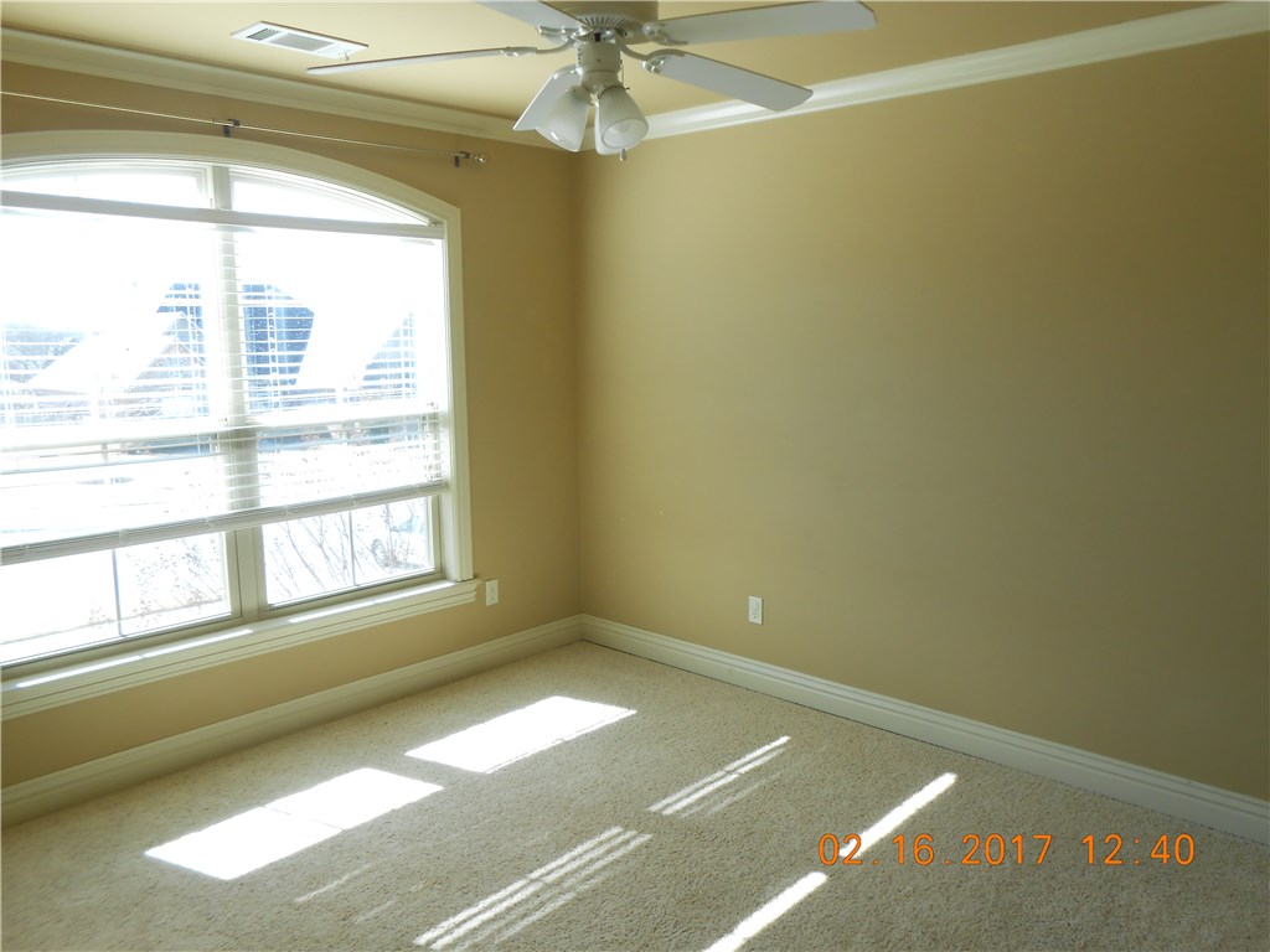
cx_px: 635
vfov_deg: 53.1
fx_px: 954
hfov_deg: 67.3
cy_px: 476
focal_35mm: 26
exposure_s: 1/60
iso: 80
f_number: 3.5
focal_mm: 4.6
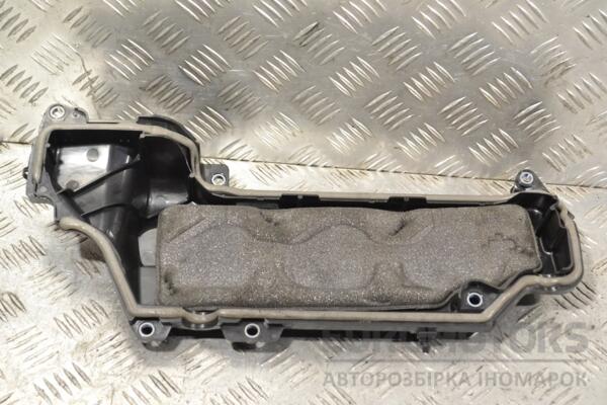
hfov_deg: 31.9
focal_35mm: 63
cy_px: 202
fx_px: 1062
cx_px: 304
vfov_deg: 21.6
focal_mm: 42
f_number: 7.1
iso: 3200
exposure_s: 1/200
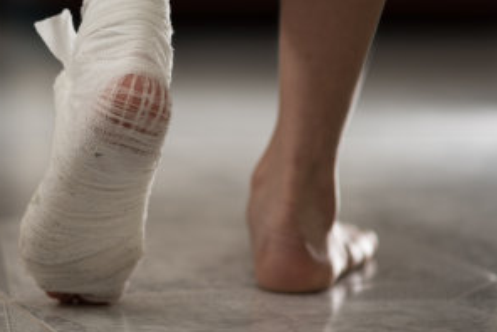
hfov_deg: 11.6
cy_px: 165
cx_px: 87
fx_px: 2432
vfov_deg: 7.8
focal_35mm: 176
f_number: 1.8
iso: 200
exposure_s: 1/160
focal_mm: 85
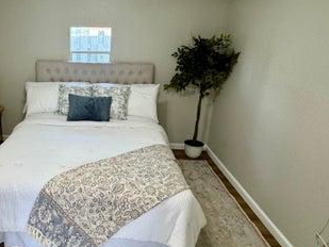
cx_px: 83
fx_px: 276
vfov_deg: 48.3
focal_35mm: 29
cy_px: 124
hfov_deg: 58.5
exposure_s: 1/120
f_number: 2.2
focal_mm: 2.22
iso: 200
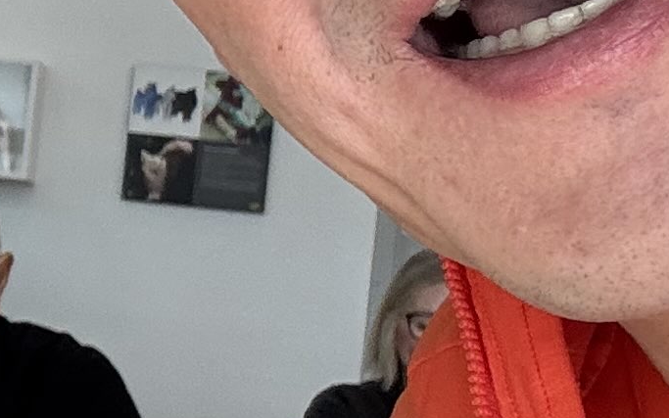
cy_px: 45
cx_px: -669
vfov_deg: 9.1
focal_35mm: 144
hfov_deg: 12.7
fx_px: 2626
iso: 32
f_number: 1.9
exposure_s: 1/121
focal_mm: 2.69
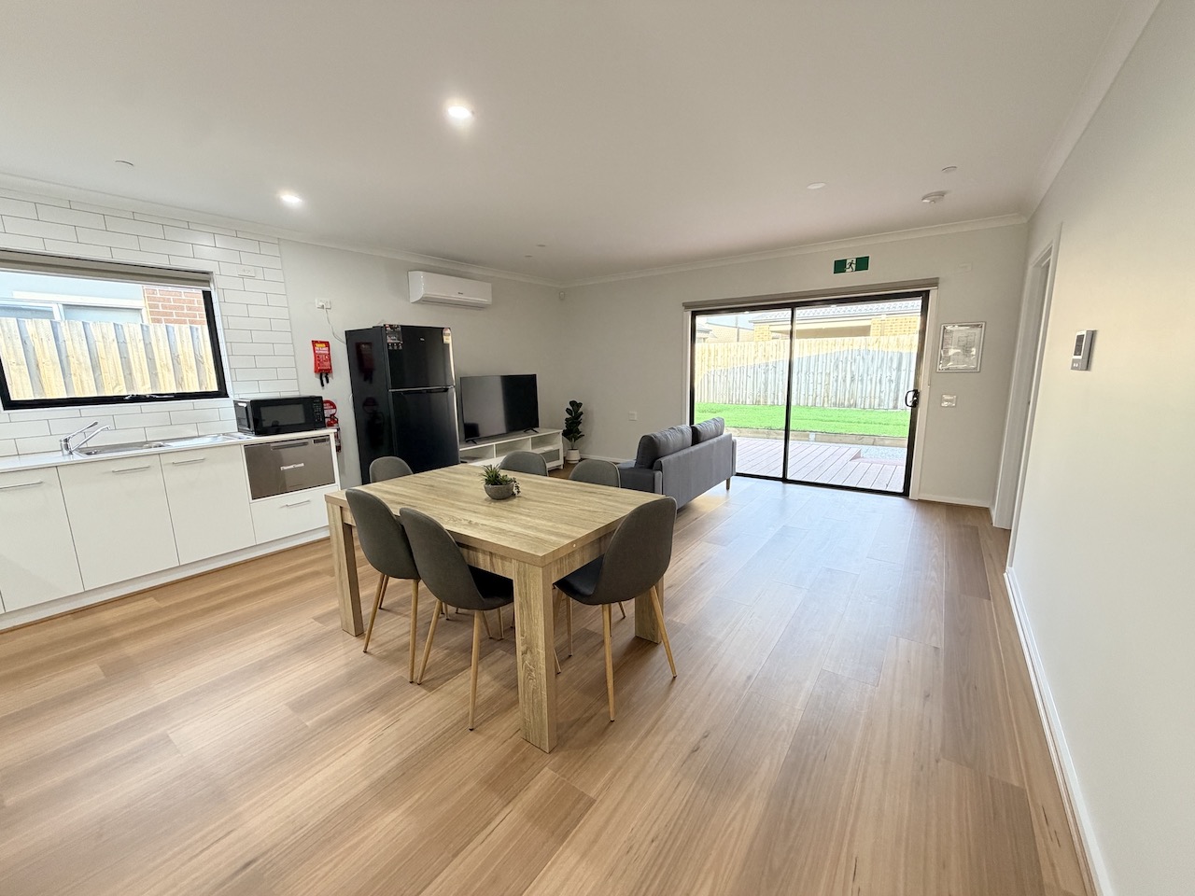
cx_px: 598
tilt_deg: -9.6
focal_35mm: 14
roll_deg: +1.3
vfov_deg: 85.7
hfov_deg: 102.1
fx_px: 483
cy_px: 448
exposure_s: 1/83
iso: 320
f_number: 2.2
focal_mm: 2.22
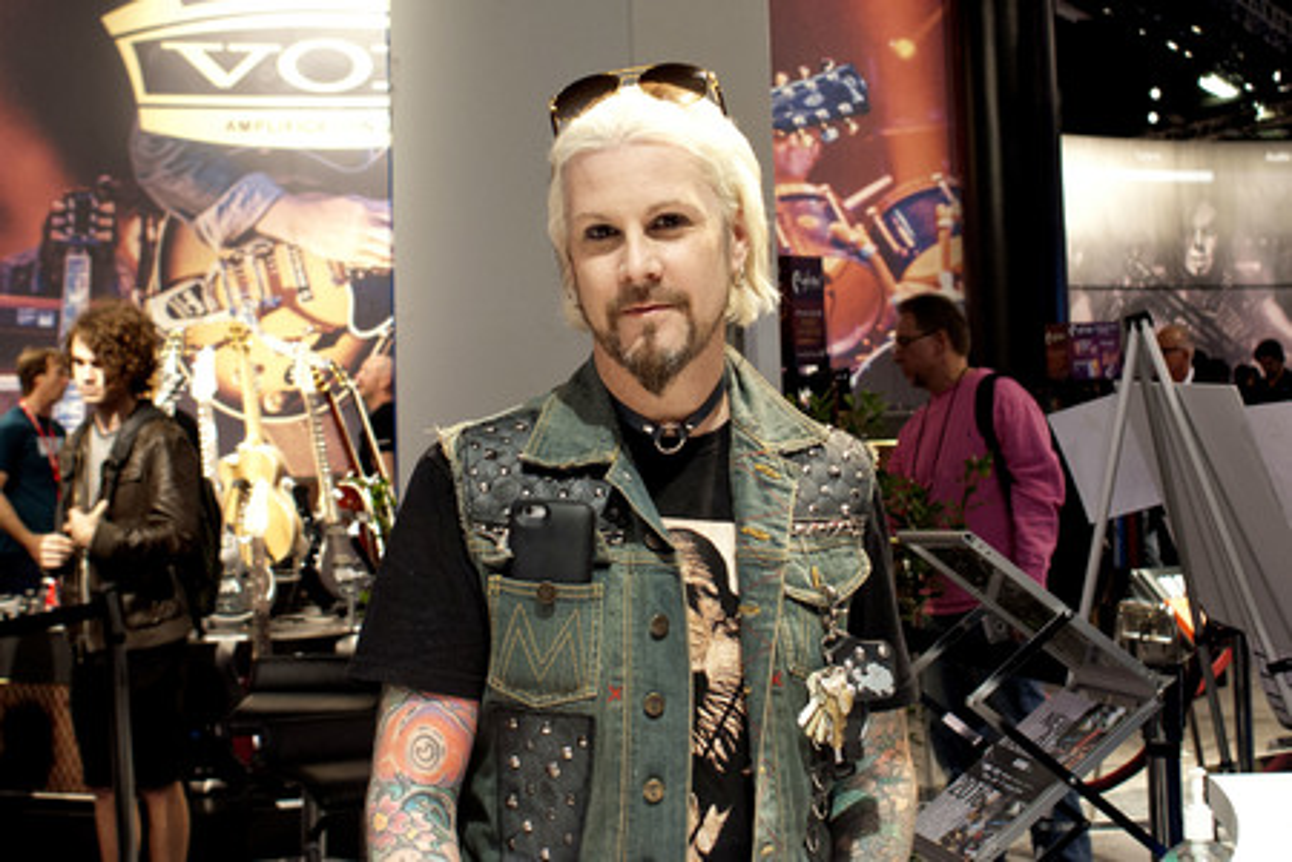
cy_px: 431
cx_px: 646
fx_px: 1292
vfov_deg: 36.9
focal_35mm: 36
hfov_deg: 53.1
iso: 1250
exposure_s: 1/125
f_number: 5.6
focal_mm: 24
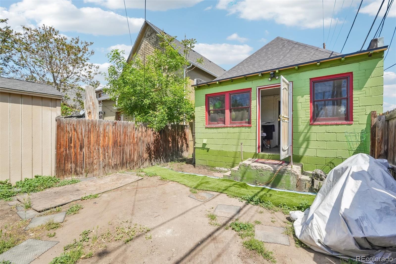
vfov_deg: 77.3
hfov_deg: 100.4
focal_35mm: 15
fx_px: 165
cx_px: 198
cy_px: 132
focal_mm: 10
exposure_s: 1/1000
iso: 800
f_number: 8
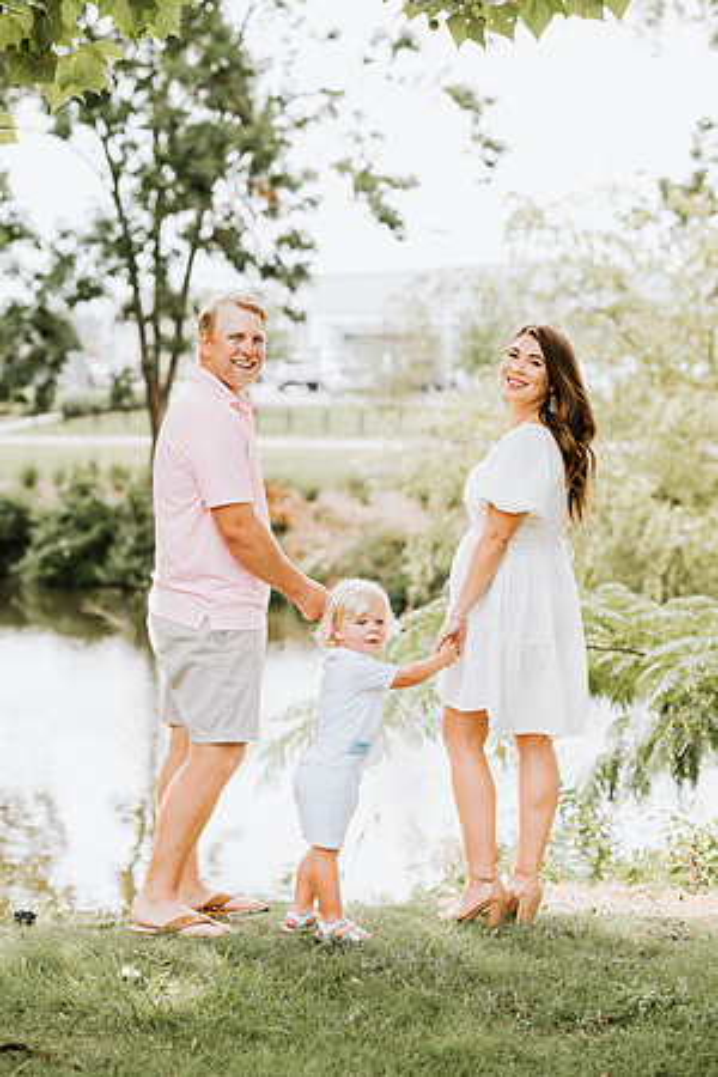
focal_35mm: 85
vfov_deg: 23.9
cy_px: 538
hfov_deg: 16.1
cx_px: 359
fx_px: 2543
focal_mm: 85
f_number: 2.8
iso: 160
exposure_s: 1/500
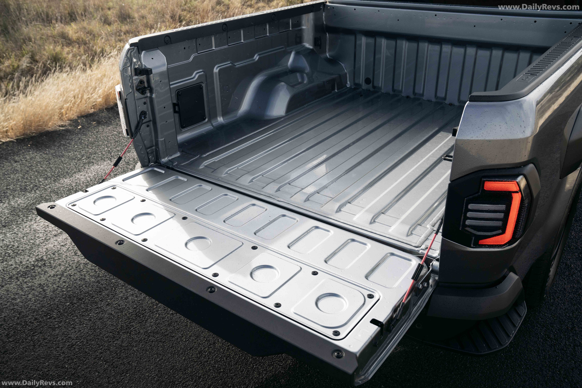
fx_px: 485
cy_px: 194
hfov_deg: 61.9
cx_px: 291
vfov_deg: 43.6
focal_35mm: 30
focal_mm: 30
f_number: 5.6
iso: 640
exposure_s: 1/400
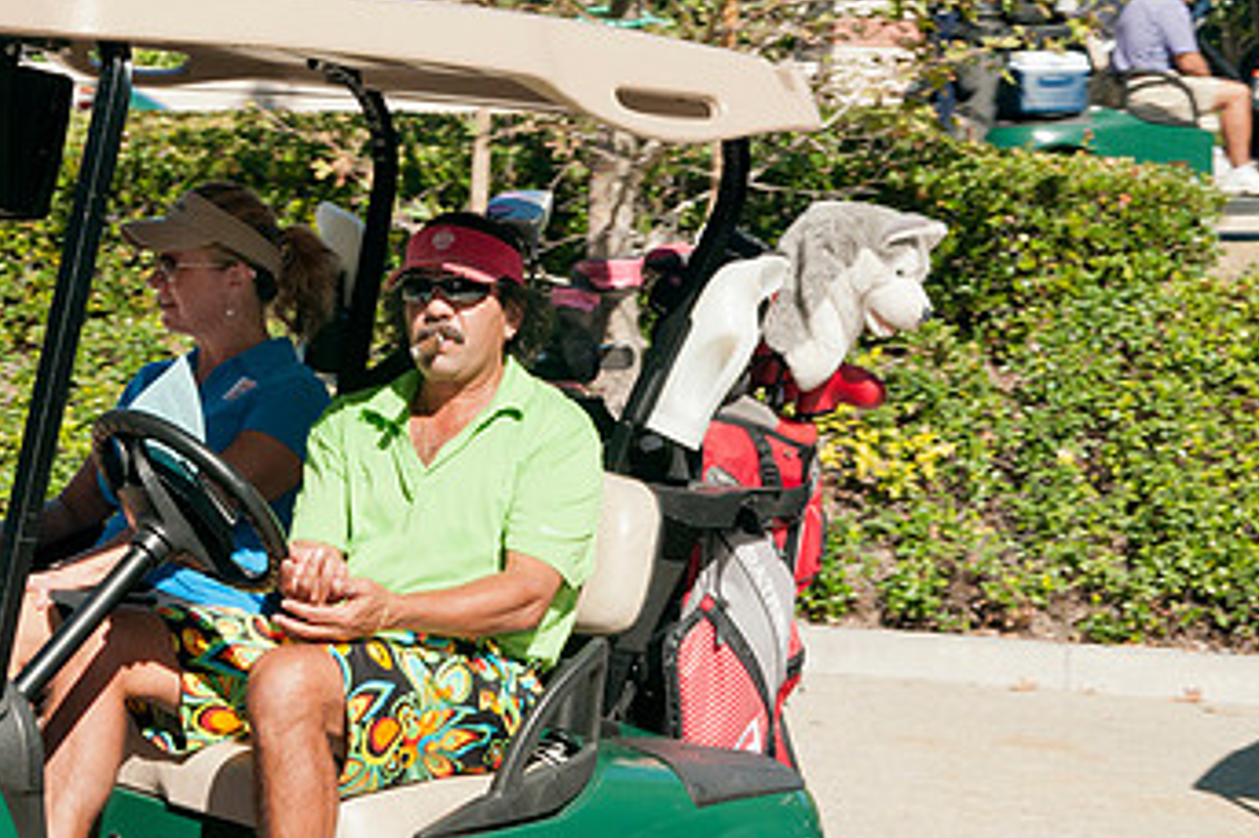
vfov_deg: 13.5
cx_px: 414
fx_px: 3530
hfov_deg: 20.1
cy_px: 430
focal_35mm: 101
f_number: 10
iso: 400
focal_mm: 40
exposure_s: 1/250
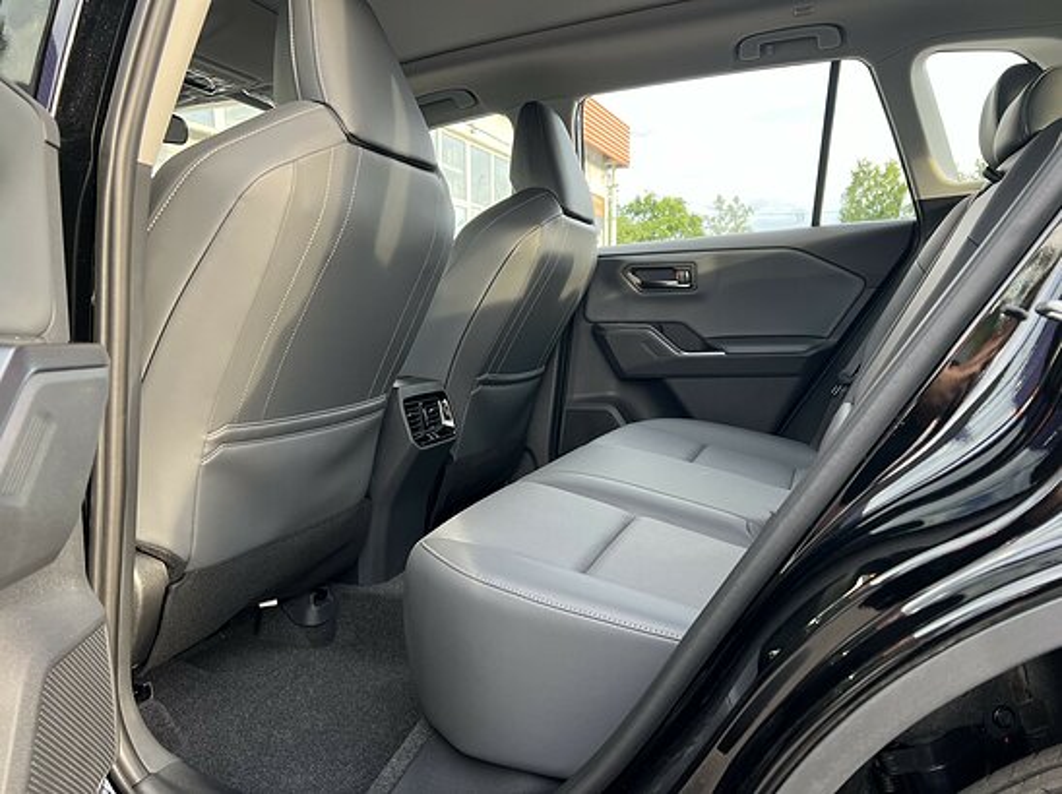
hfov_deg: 67.3
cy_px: 397
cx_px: 531
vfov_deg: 53.0
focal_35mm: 26
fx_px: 797
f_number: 1.5
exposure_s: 1/121
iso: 40
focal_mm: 5.7
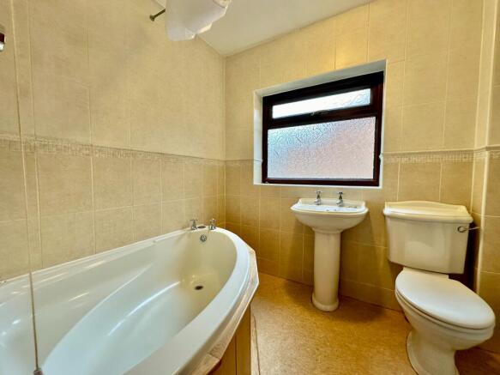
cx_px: 250
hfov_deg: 102.1
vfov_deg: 85.7
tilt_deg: -1.1
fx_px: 202
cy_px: 188
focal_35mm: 14
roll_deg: -0.1
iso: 125
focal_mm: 2.22
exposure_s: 1/100
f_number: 2.2
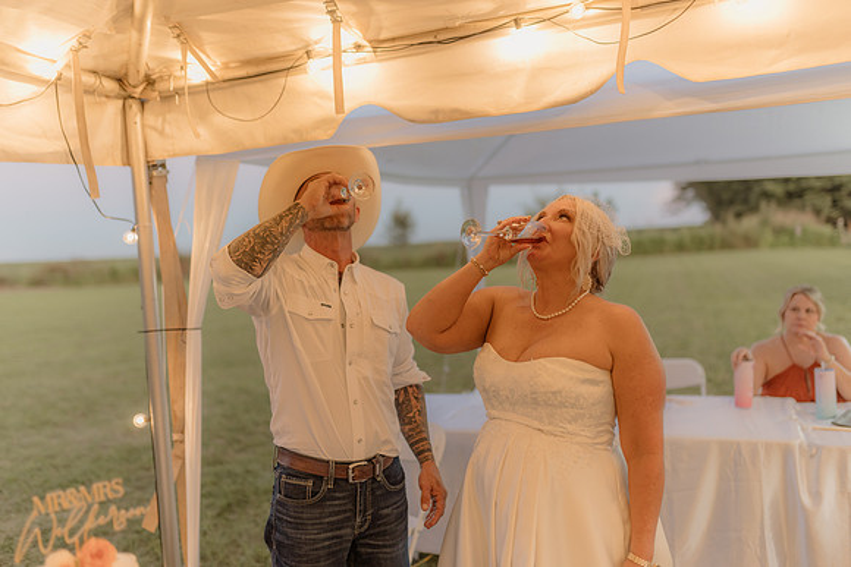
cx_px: 426
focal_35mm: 35
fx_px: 828
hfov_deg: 54.4
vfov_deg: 37.9
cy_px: 284
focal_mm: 35
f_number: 1.4
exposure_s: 1/125
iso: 500
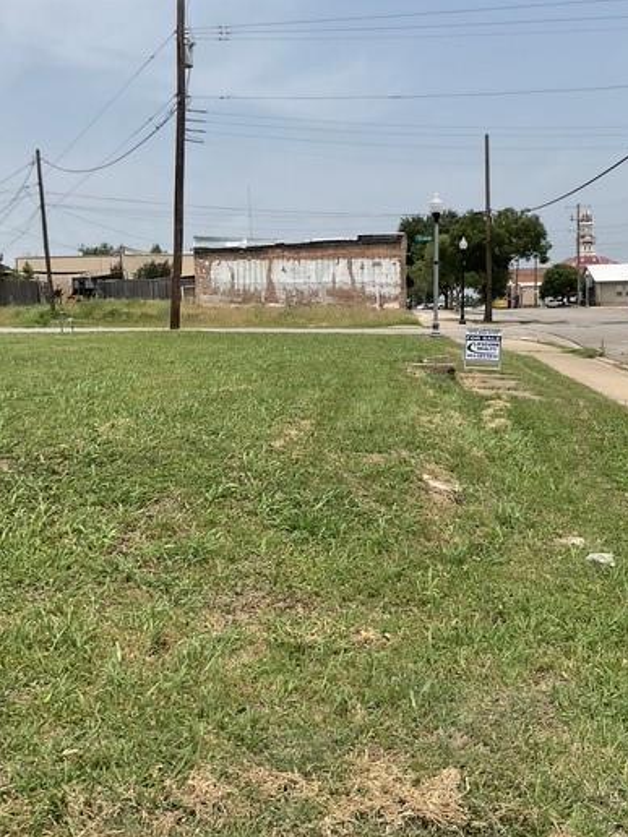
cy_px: 373
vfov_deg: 51.3
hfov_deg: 39.4
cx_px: 388
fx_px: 871
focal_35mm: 36
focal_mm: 3
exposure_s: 1/2959
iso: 16
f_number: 1.8
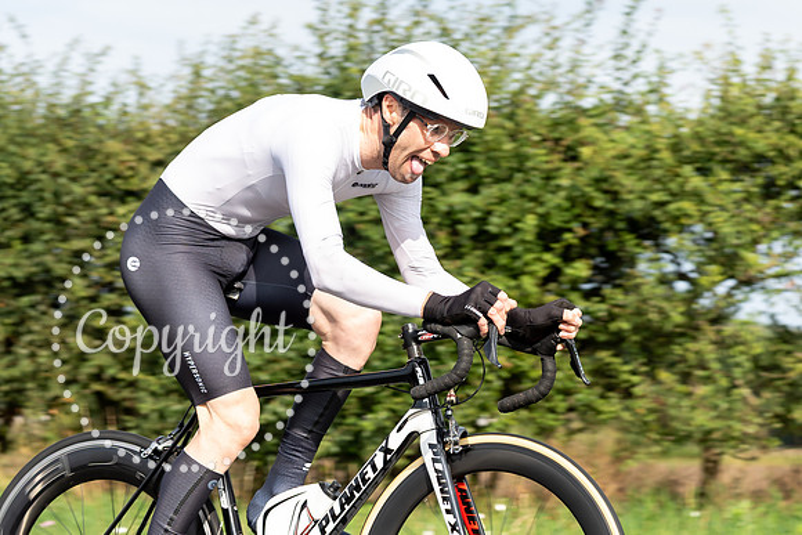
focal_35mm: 161
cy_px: 193
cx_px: 445
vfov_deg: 8.5
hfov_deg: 12.7
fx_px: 3598
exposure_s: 1/640
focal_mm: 74
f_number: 4
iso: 125
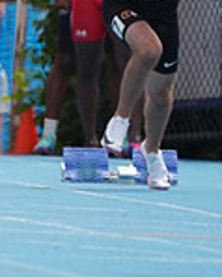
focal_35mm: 2202
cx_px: -310
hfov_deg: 0.7
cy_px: 23
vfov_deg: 0.9
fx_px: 18029
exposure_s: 1/1600
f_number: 6.3
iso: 500
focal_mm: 600
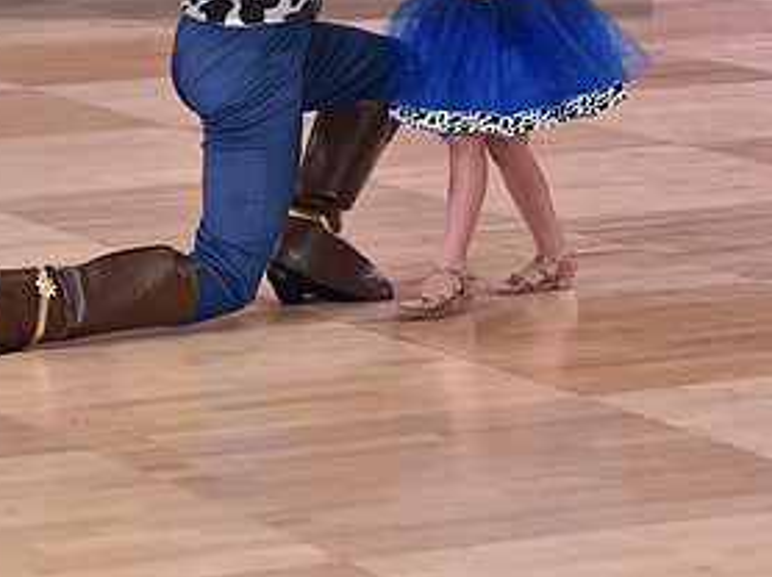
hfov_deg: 9.0
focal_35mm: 221
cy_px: -72
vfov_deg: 6.7
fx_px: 4924
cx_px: 271
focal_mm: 110
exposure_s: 1/250
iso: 1600
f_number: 6.3
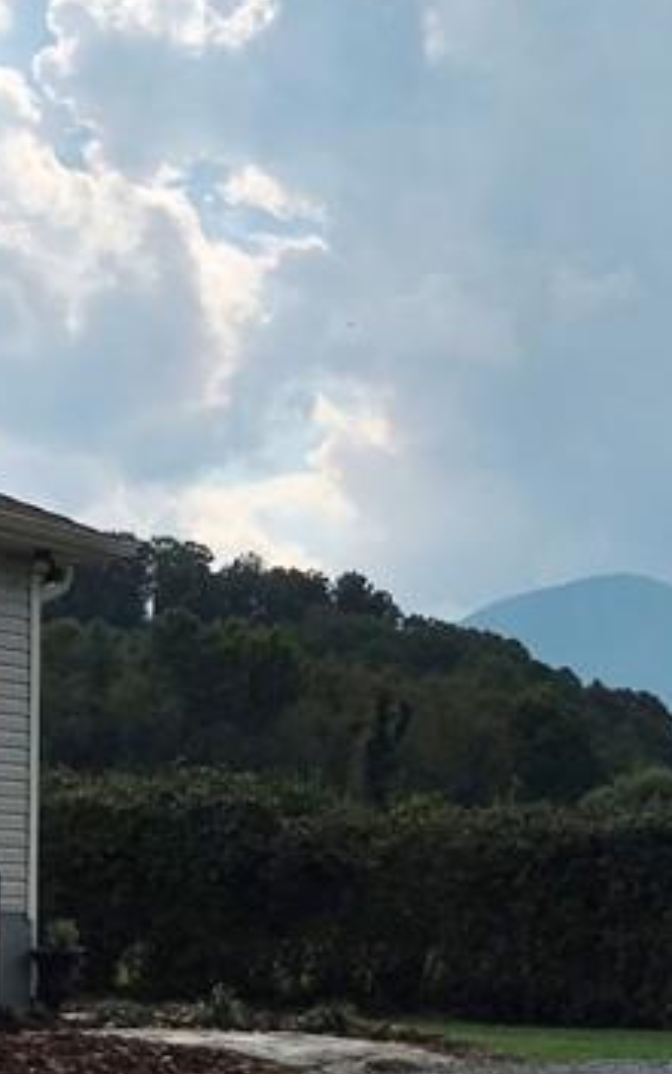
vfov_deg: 24.1
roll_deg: +2.0
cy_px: 566
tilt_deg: +10.5
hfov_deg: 14.8
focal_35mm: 86
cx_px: 736
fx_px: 2517
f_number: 1.8
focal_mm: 3.99
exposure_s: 1/6849
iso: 20
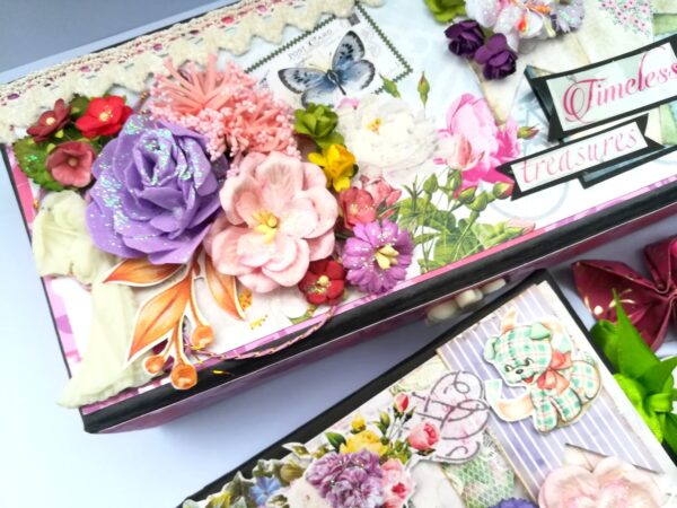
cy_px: 254
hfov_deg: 67.3
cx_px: 338
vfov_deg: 53.1
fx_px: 508
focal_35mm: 26
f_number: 2.2
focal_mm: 3.83
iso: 160
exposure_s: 1/33.3
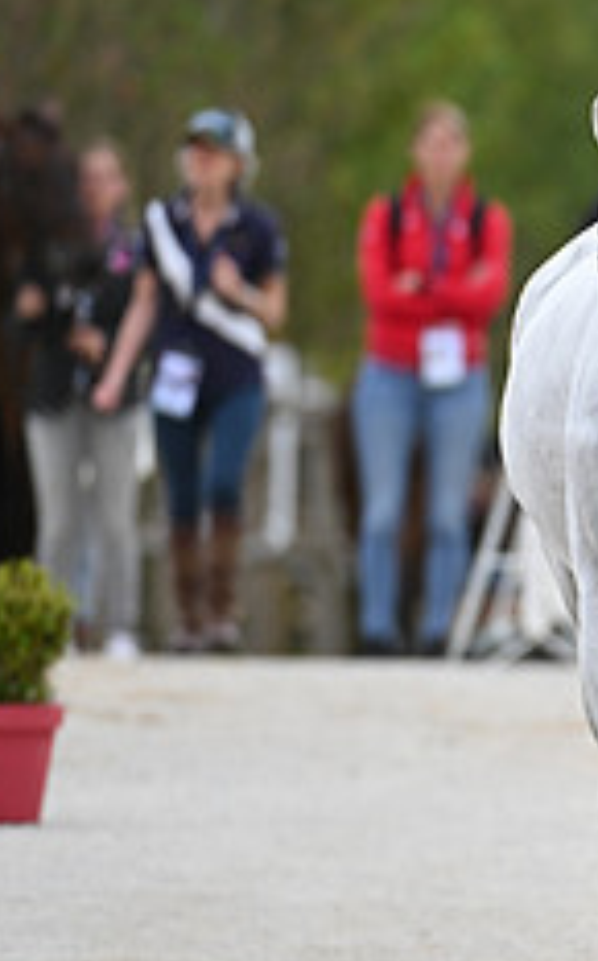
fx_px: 25267
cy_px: 456
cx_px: 1035
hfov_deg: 1.4
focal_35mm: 966
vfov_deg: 2.2
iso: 560
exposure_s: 1/1600
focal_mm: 380
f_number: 5.6
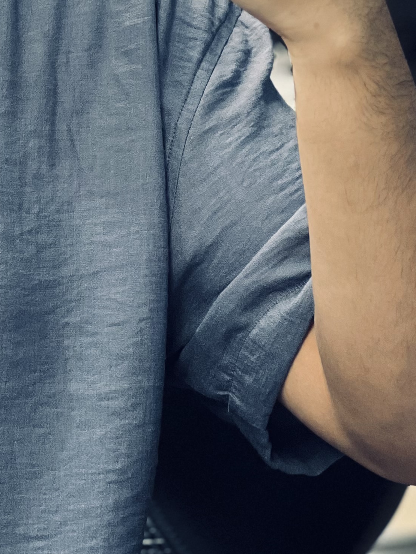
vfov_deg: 9.3
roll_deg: -0.1
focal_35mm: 210
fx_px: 3364
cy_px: -145
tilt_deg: -3.6
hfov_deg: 7.0
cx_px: -44
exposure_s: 1/33
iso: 200
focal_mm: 9
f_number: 2.8
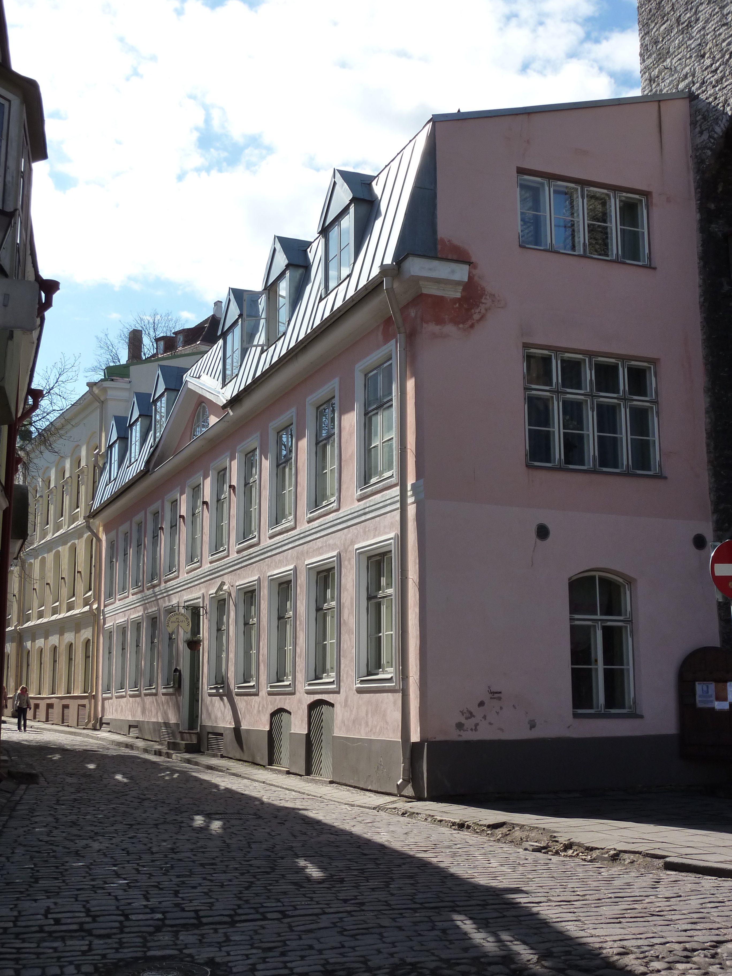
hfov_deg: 34.3
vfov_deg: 44.8
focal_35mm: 42
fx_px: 1184
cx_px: 366
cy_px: 488
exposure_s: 1/500
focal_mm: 6.9
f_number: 5
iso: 125
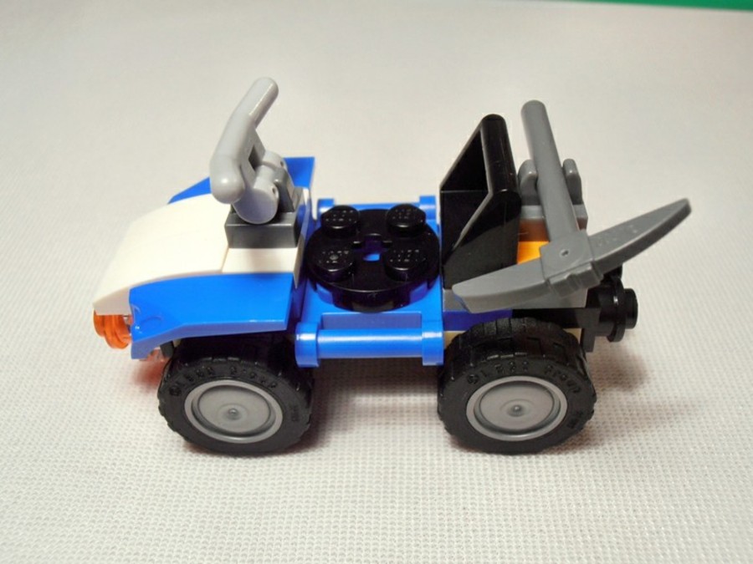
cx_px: 376
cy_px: 282
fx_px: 805
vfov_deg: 38.7
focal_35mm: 37
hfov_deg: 50.1
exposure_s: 1/40
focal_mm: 6.61
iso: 100
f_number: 3.9
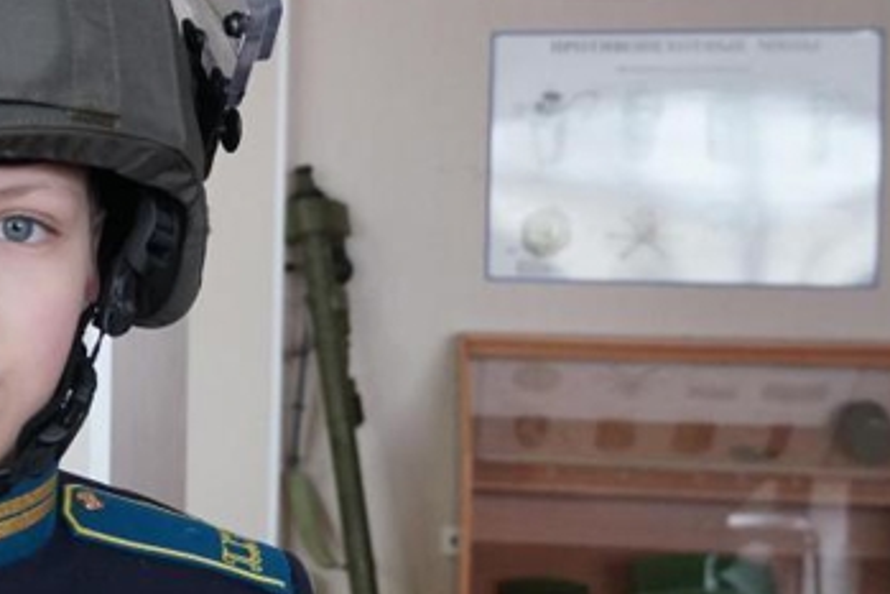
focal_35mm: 58
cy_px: 268
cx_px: -28
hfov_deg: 31.5
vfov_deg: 23.4
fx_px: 1434
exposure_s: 1/160
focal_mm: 18
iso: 2000
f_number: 3.5
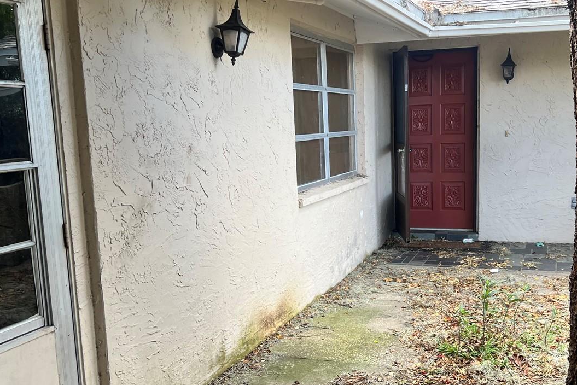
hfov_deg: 47.1
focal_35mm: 41
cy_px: 223
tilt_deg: -7.3
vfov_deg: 32.6
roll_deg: +0.6
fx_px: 657
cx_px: 348
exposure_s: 1/121
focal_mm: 5.7
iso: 40
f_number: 1.5
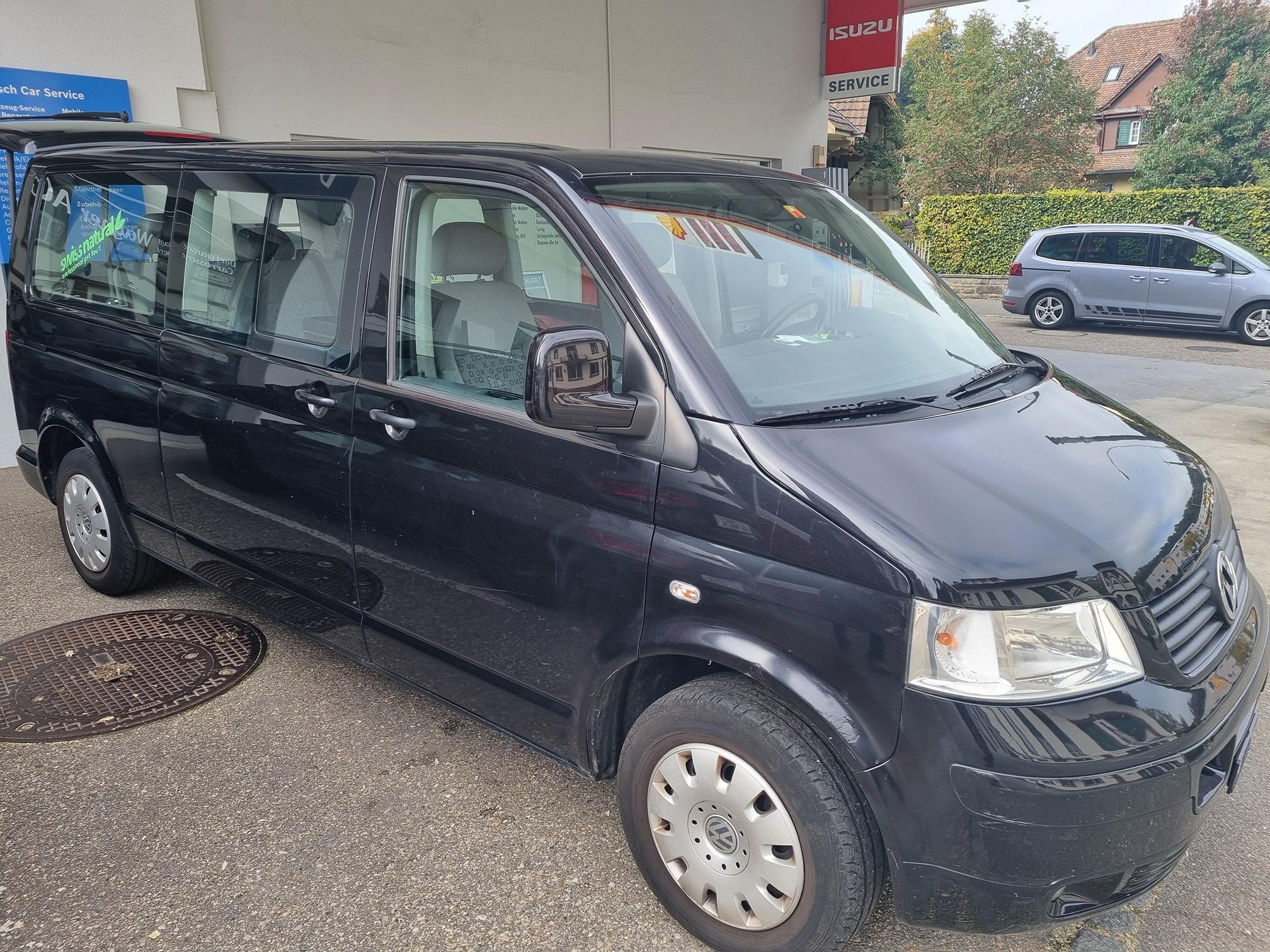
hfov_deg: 67.3
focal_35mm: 26
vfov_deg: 53.1
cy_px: 476
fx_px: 954
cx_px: 635
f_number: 1.8
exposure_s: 1/498
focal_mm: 5.4
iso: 50
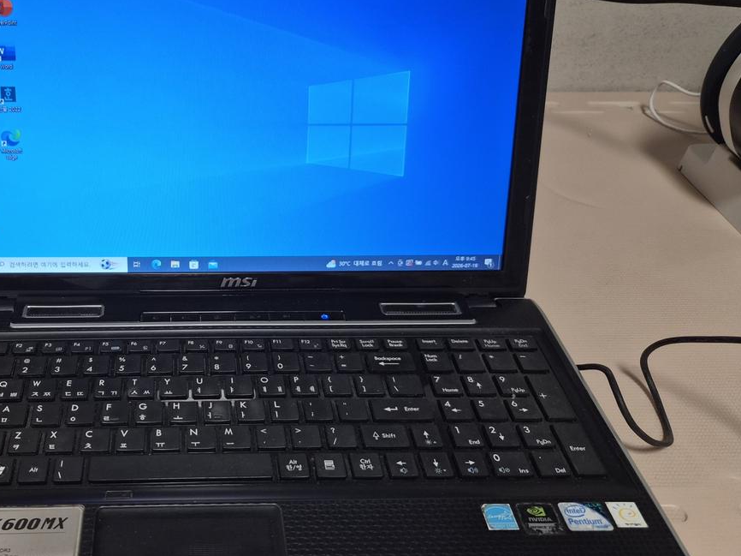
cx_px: 195
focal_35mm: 34
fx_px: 728
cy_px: 312
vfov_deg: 41.7
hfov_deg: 51.9
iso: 125
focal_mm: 5.4
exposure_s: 1/120
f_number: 1.8
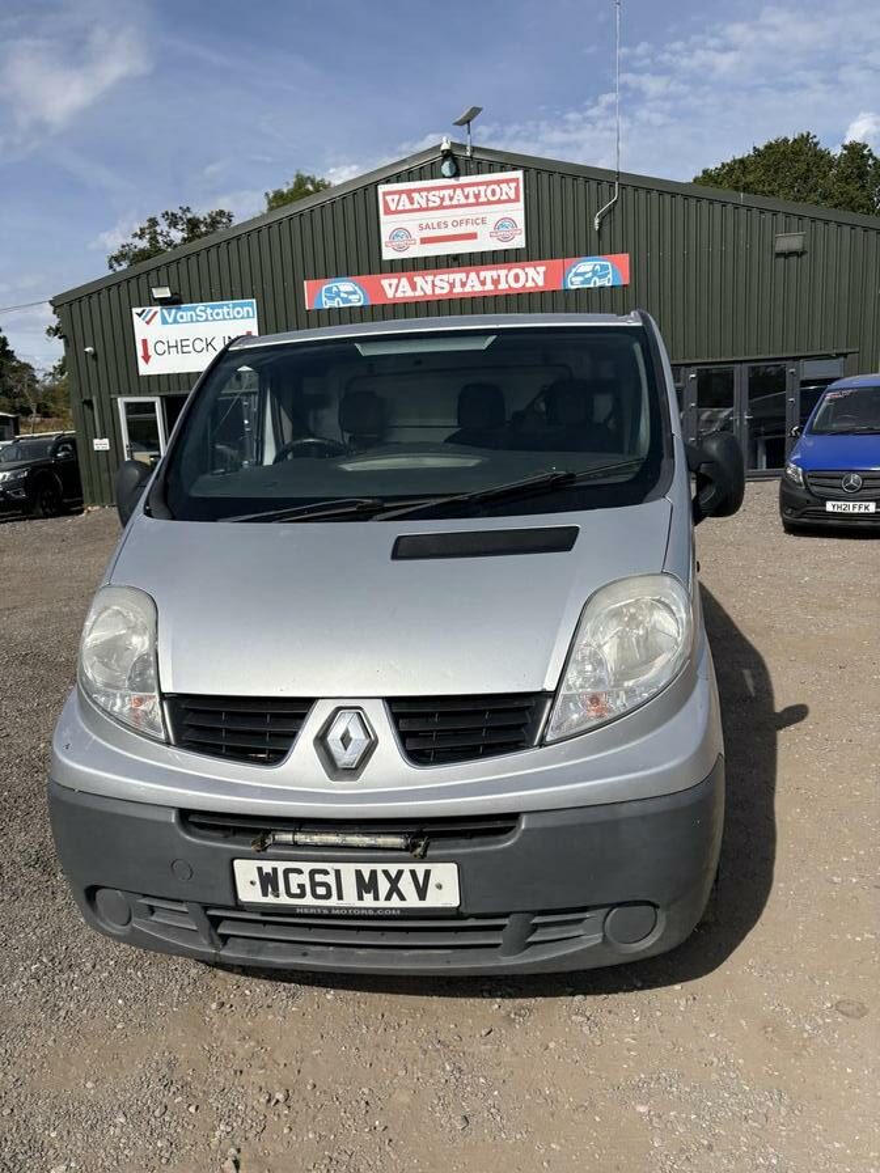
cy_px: 586
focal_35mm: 26
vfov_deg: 67.3
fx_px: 881
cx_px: 440
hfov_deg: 53.1
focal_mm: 5.96
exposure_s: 1/6993
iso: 50
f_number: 1.6
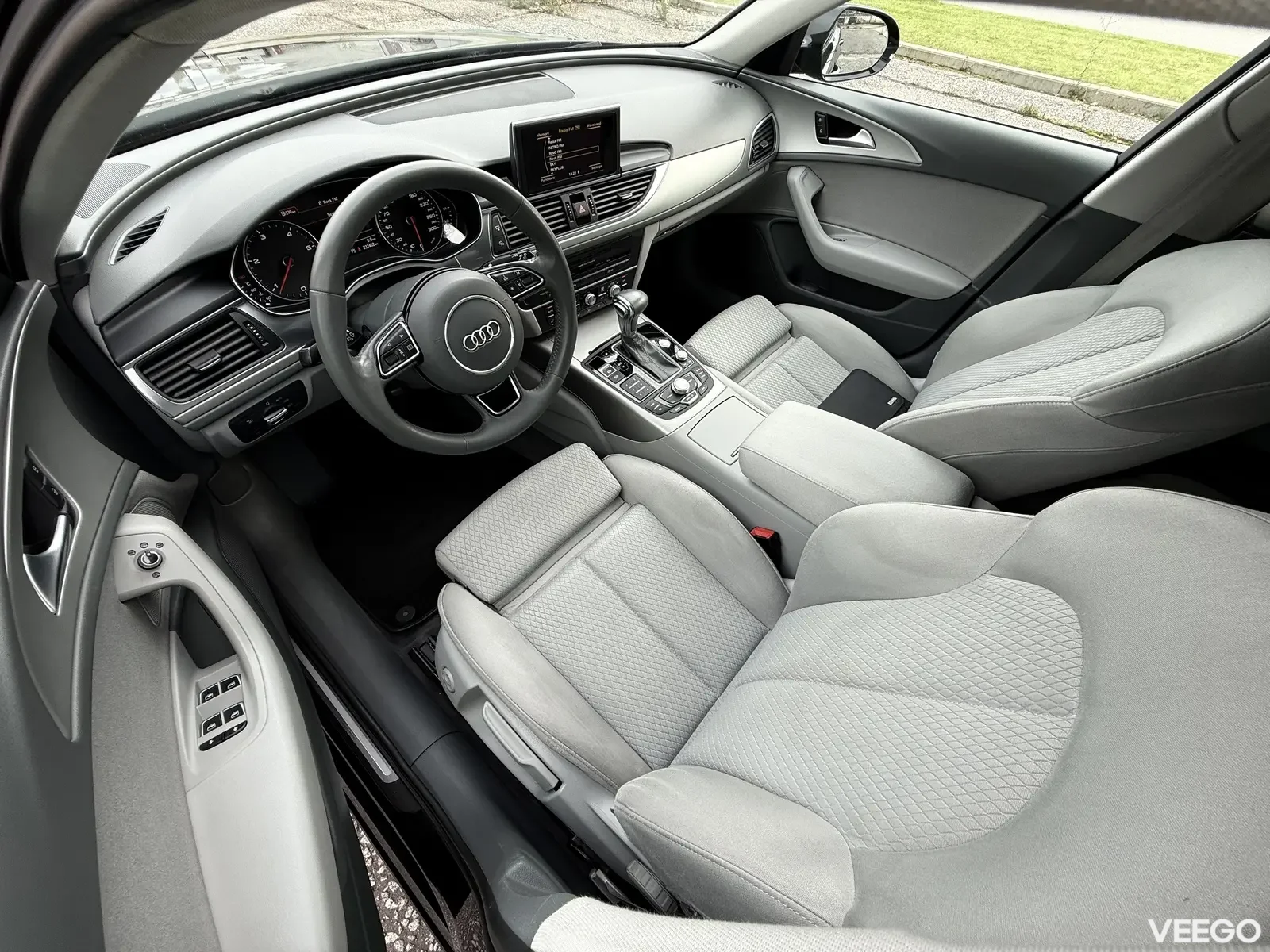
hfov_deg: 102.1
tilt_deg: -52.6
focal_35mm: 14
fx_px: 514
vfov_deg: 85.7
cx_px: 635
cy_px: 476
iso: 50
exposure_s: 1/99
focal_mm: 2.22
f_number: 2.2
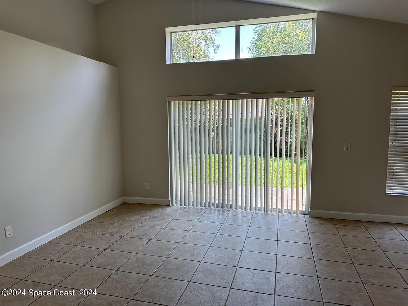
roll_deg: +0.5
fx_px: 283
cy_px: 153
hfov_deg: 71.6
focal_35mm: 24
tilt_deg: -5.9
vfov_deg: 56.8
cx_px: 204
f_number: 1.78
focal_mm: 6.86
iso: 80
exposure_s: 1/357
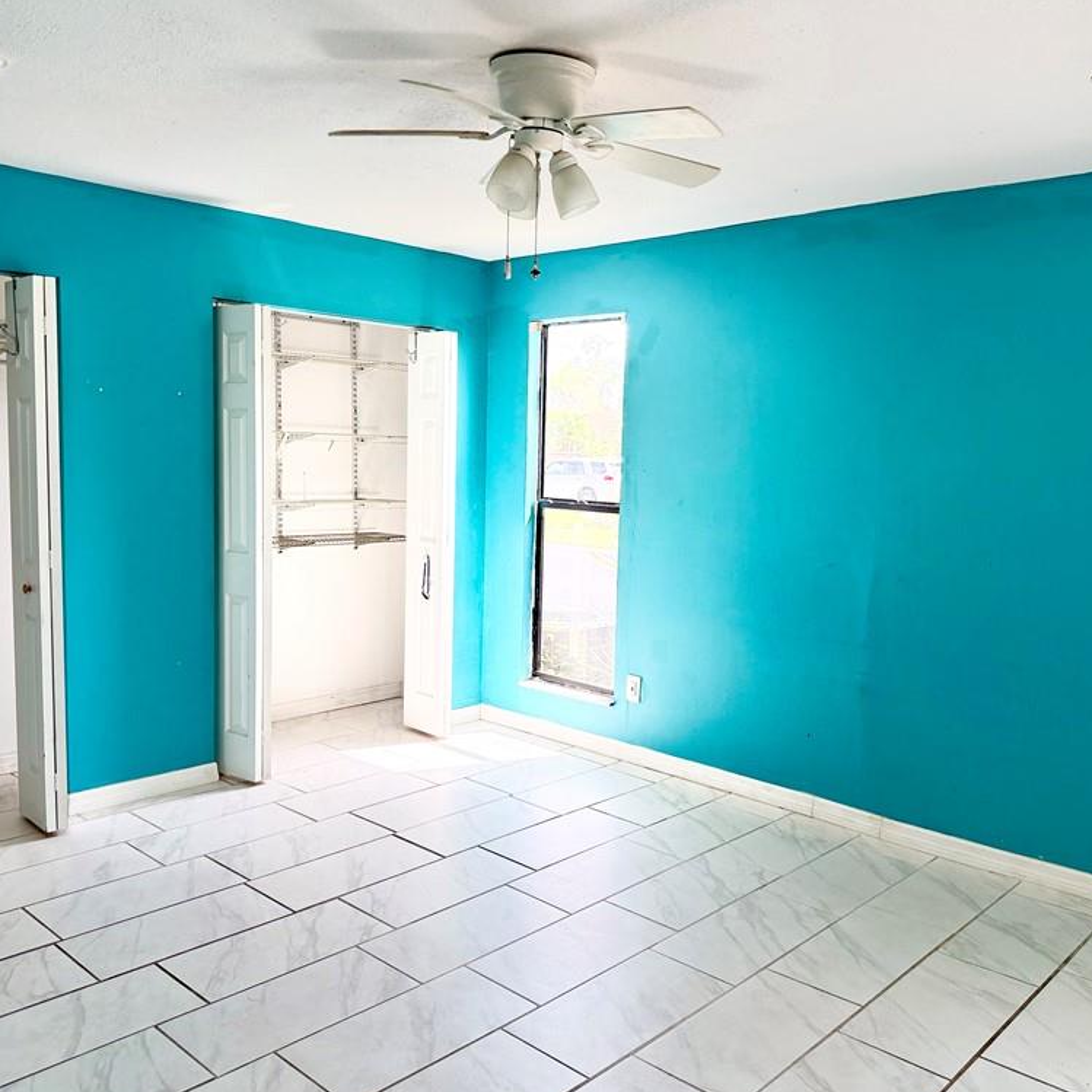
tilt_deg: -6.2
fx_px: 1035
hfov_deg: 55.6
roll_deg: -1.4
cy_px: 547
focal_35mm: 29
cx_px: 572
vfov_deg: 55.6
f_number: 1.78
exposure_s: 1/423
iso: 100
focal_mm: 6.76
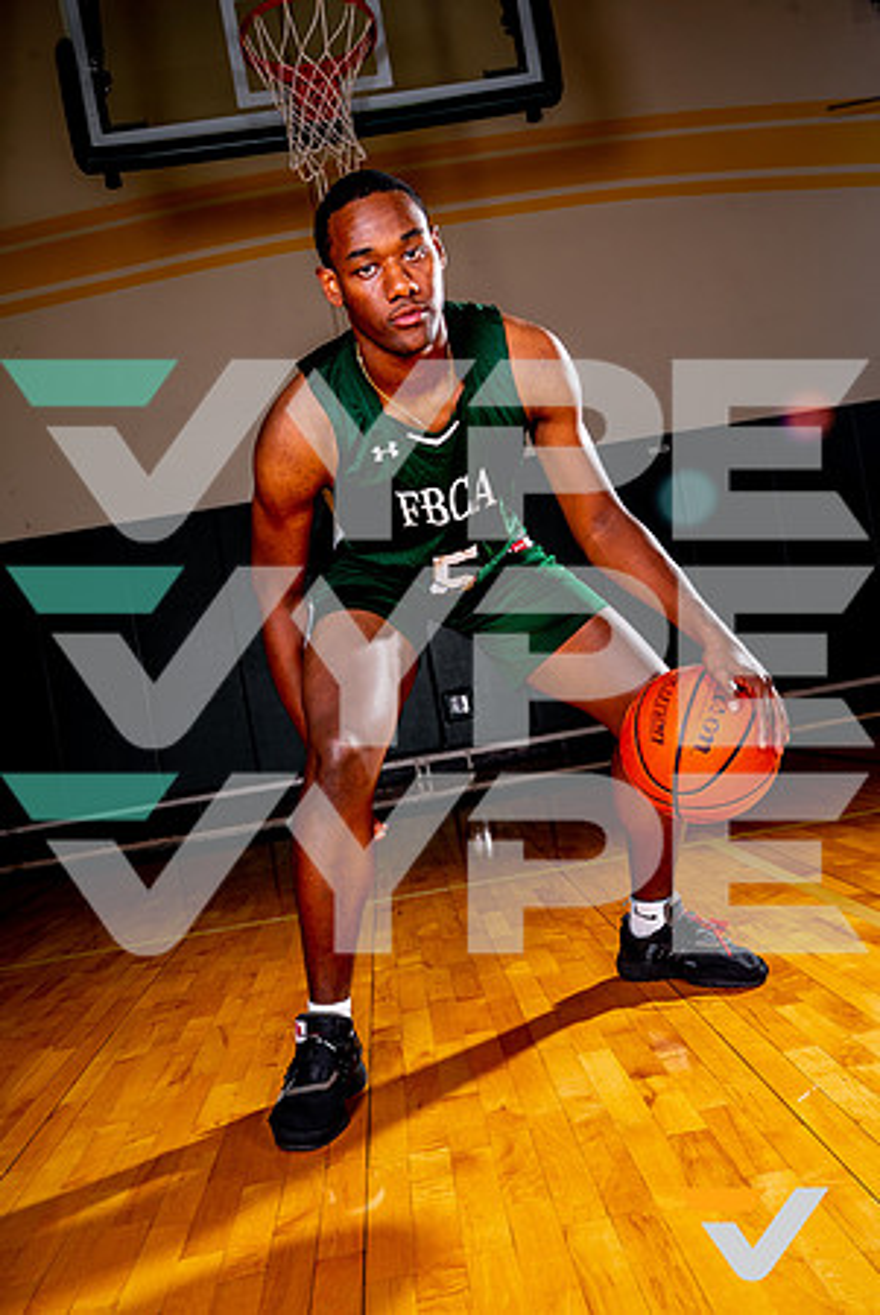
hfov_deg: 40.1
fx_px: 1207
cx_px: 440
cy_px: 658
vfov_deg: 57.2
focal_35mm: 33
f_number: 8
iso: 100
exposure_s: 1/125
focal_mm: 33
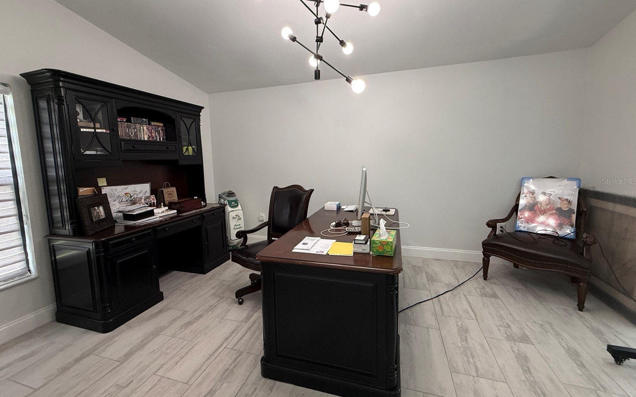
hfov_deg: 101.5
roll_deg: +1.8
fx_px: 260
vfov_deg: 74.6
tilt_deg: -6.6
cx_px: 319
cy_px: 181
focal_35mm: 15
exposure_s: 1/120
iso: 250
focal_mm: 2.22
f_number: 2.2
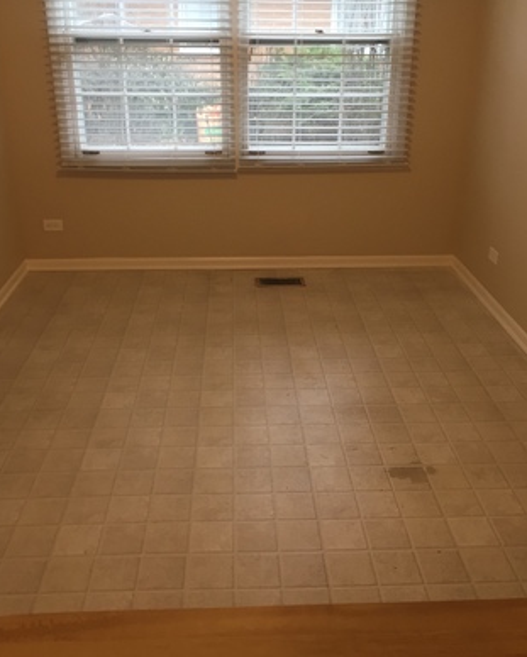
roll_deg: -0.3
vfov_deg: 51.3
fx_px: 682
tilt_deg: -21.4
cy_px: 278
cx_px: 266
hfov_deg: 42.3
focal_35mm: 35
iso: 32
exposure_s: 1/30
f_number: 2.2
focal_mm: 4.15
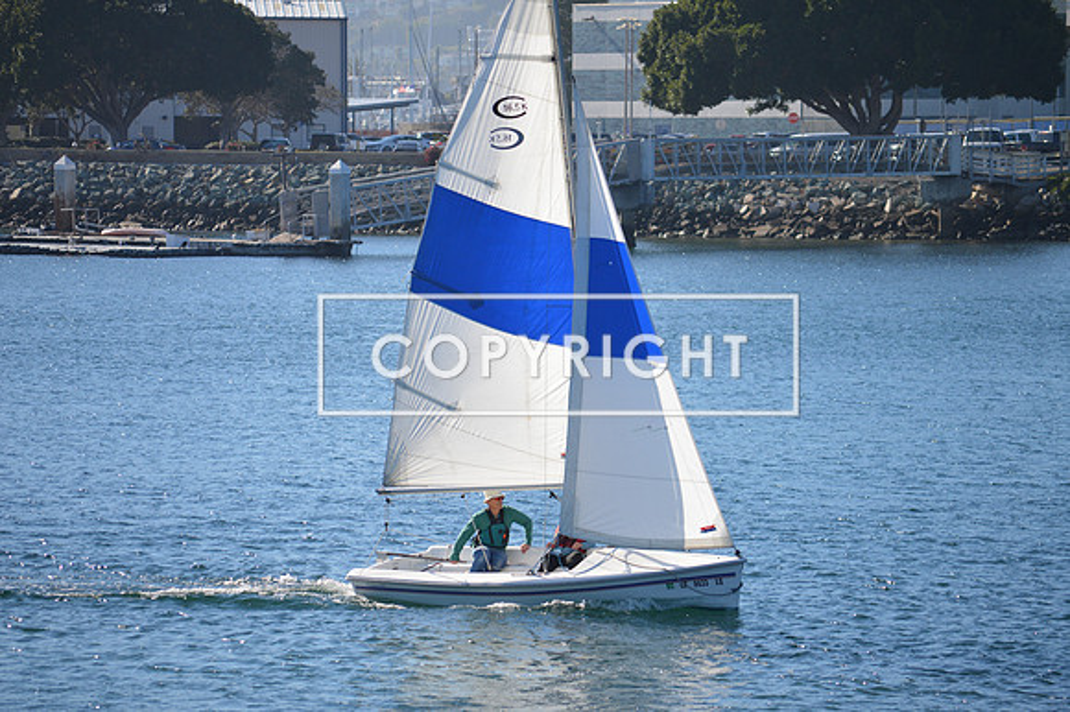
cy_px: 356
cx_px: 535
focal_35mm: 202
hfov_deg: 10.2
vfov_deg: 6.8
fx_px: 6015
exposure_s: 1/500
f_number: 5.6
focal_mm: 135
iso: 100
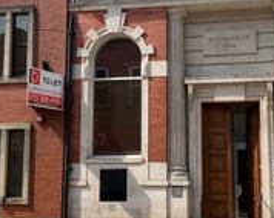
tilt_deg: +9.0
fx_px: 462
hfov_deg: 32.9
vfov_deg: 26.6
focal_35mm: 57
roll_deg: -0.2
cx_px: 172
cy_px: 118
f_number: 1.8
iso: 25
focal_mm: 4.25
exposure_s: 1/1880
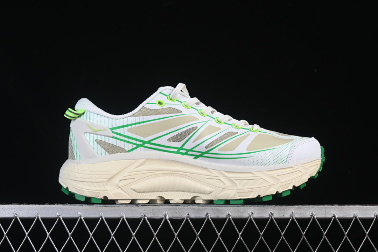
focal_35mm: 75
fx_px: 787
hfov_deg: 27.0
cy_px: 126
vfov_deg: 18.2
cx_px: 189
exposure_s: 1/80
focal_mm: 50
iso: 160
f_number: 8
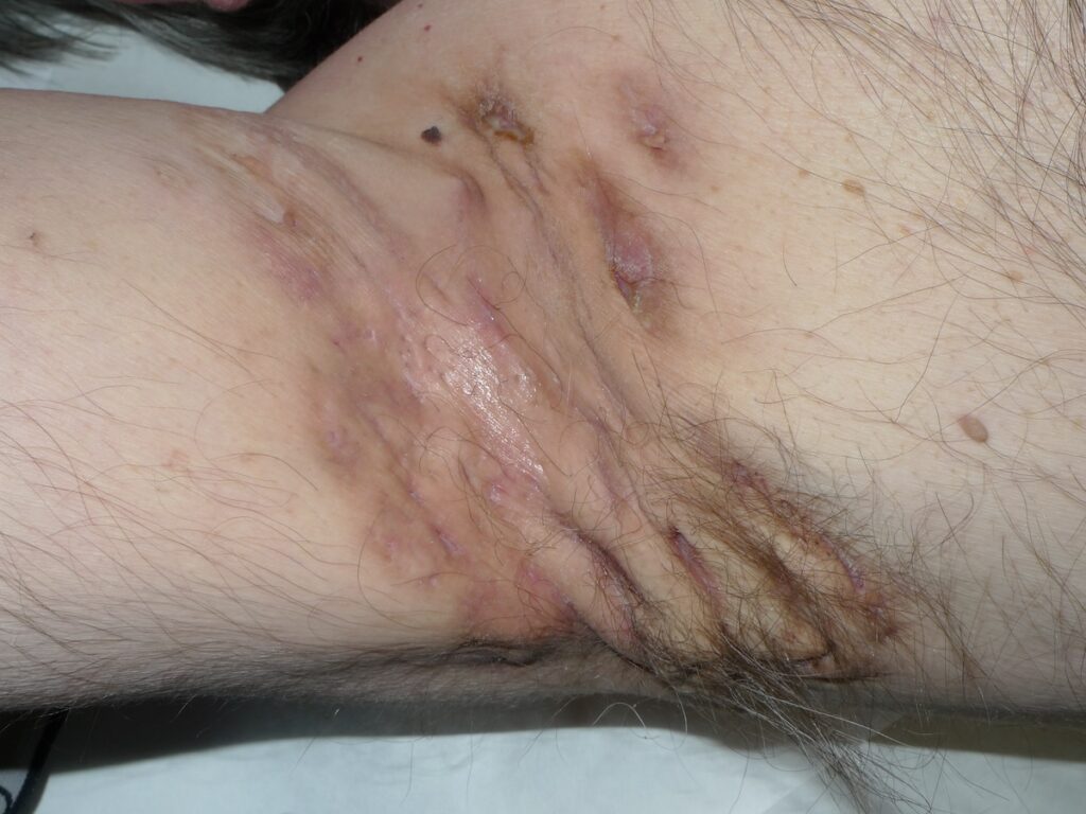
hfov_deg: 42.9
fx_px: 1380
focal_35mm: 44
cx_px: 543
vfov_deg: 32.9
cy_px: 407
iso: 100
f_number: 8
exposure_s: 1/80
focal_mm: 9.3
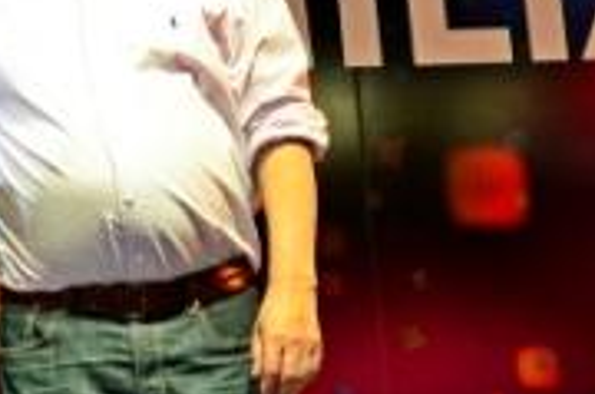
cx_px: -142
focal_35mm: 142
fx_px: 2341
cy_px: 98
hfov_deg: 14.0
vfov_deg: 9.6
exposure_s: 1/80
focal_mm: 38
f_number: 11
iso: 1600
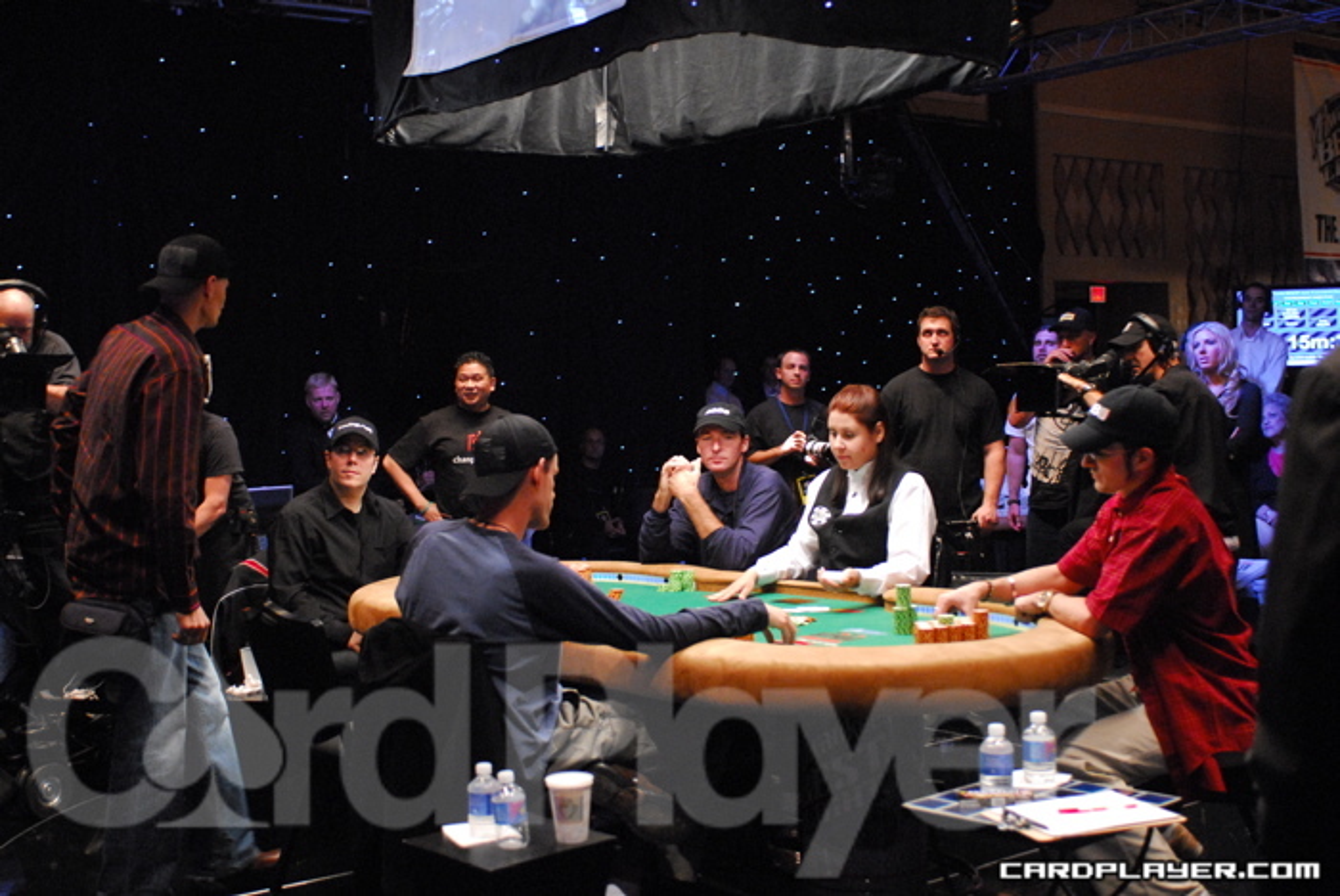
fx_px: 1565
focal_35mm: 42
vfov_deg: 32.0
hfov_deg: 46.4
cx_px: 670
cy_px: 448
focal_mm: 28
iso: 1600
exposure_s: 1/60
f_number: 2.8
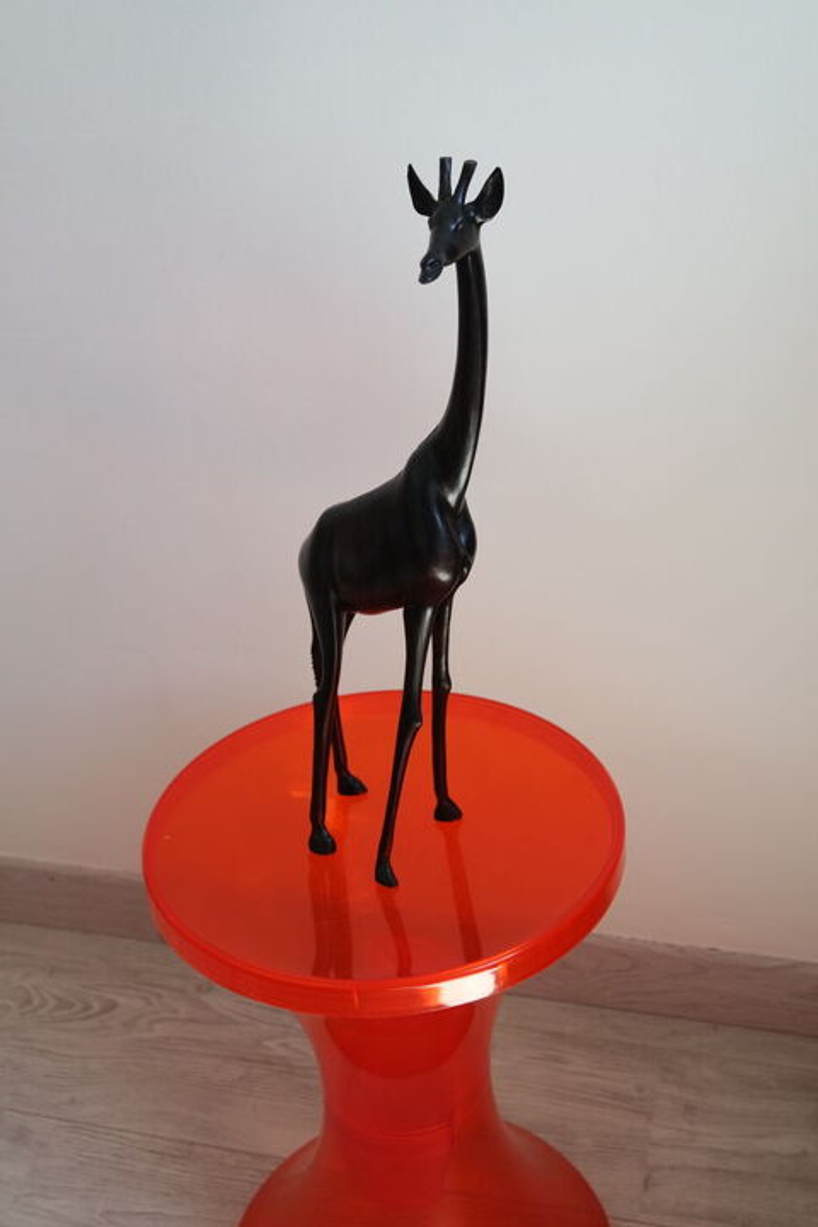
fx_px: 1465
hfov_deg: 31.2
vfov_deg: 45.4
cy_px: 614
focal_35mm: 43
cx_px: 409
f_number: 4
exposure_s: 1/60
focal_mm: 28
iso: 200
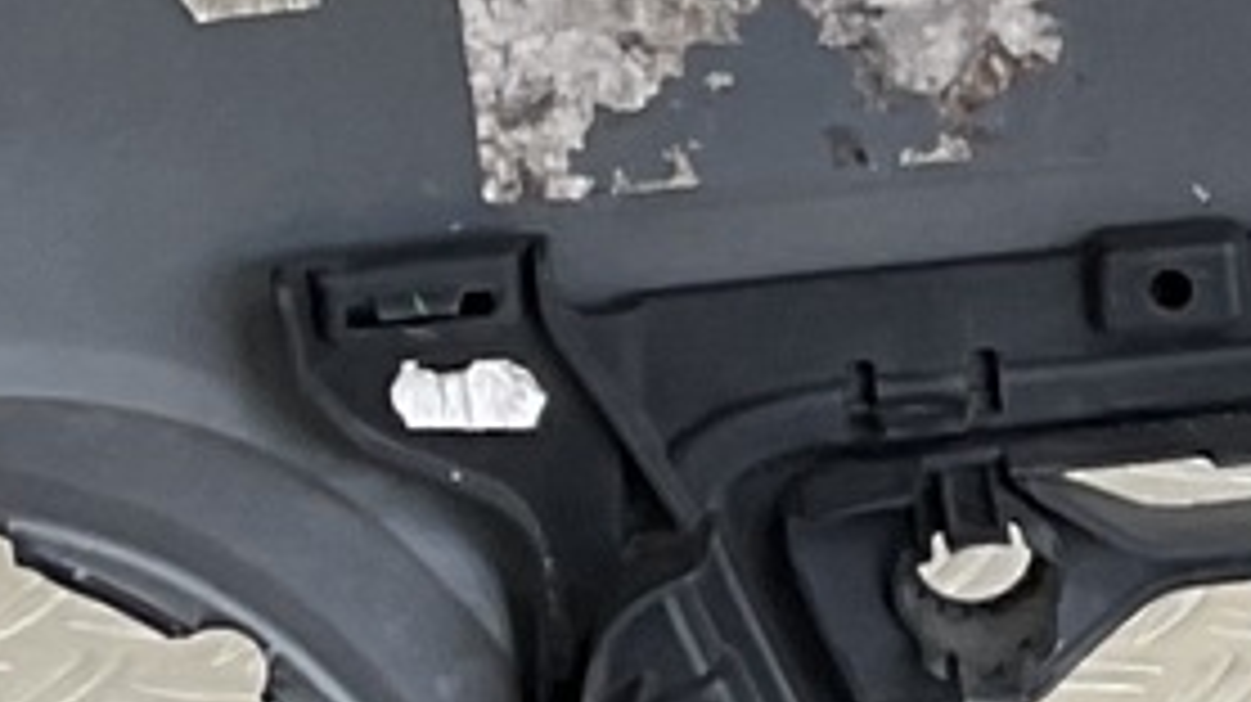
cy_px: 261
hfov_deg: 8.9
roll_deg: -1.0
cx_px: 2542
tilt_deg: -25.0
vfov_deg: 5.3
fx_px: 7592
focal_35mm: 229
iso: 16
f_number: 1.8
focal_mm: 3
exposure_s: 1/108
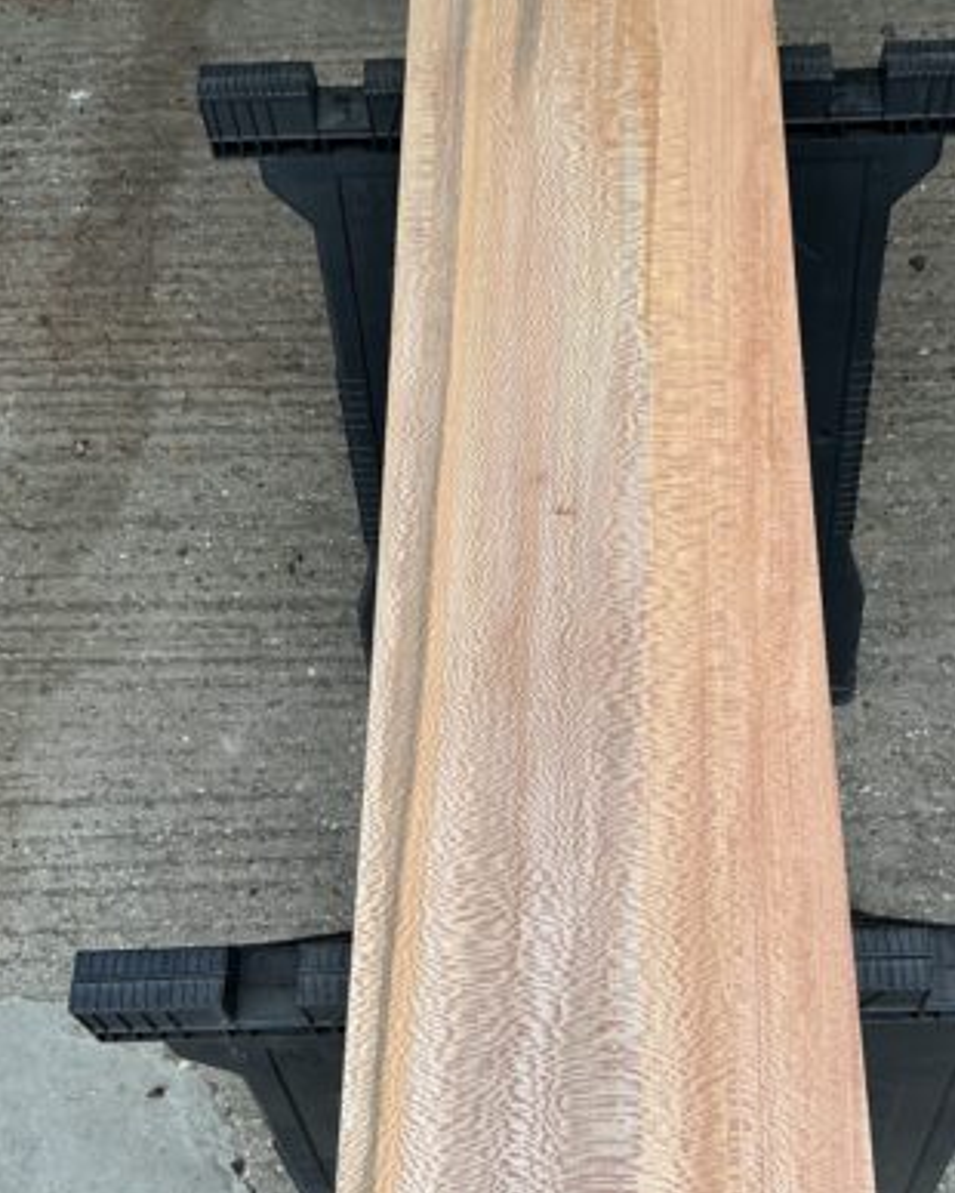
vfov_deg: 46.8
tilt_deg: -66.6
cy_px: 621
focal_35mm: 39
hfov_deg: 38.1
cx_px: 588
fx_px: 1377
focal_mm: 3
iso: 16
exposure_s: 1/128
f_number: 1.8
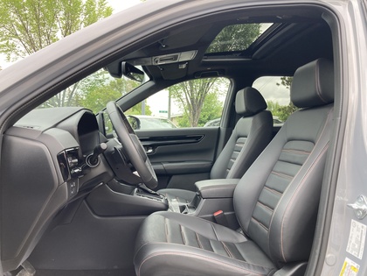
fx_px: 297
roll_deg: -0.9
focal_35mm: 28
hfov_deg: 63.4
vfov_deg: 49.7
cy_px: 138
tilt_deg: +0.9
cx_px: 184
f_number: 1.8
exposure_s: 1/122
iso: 25
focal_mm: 3.99
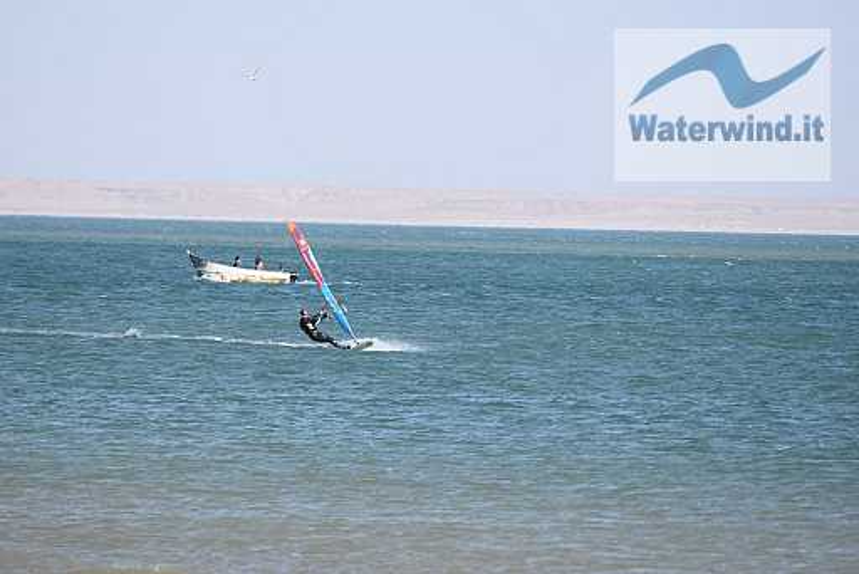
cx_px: 430
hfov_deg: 4.6
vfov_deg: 3.1
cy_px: 287
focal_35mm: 450
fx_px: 10743
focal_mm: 300
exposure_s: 1/640
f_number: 6.3
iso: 200
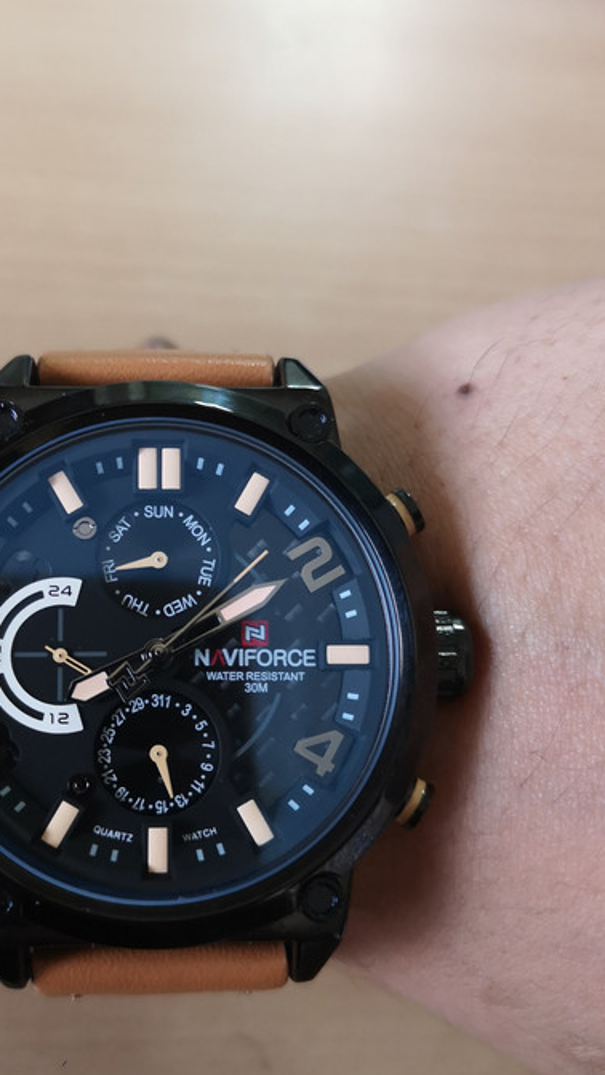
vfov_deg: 56.6
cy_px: 558
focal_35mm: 35
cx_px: 214
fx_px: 998
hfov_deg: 33.5
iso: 320
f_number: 1.8
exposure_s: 1/100
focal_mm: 3.95
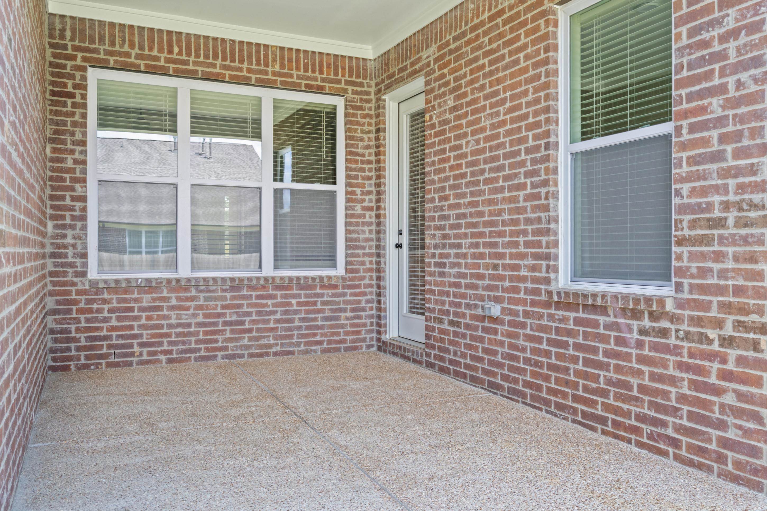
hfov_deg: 63.7
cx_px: 384
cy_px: 256
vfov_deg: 45.0
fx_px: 618
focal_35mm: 29
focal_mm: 29
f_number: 9.5
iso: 800
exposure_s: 1/30
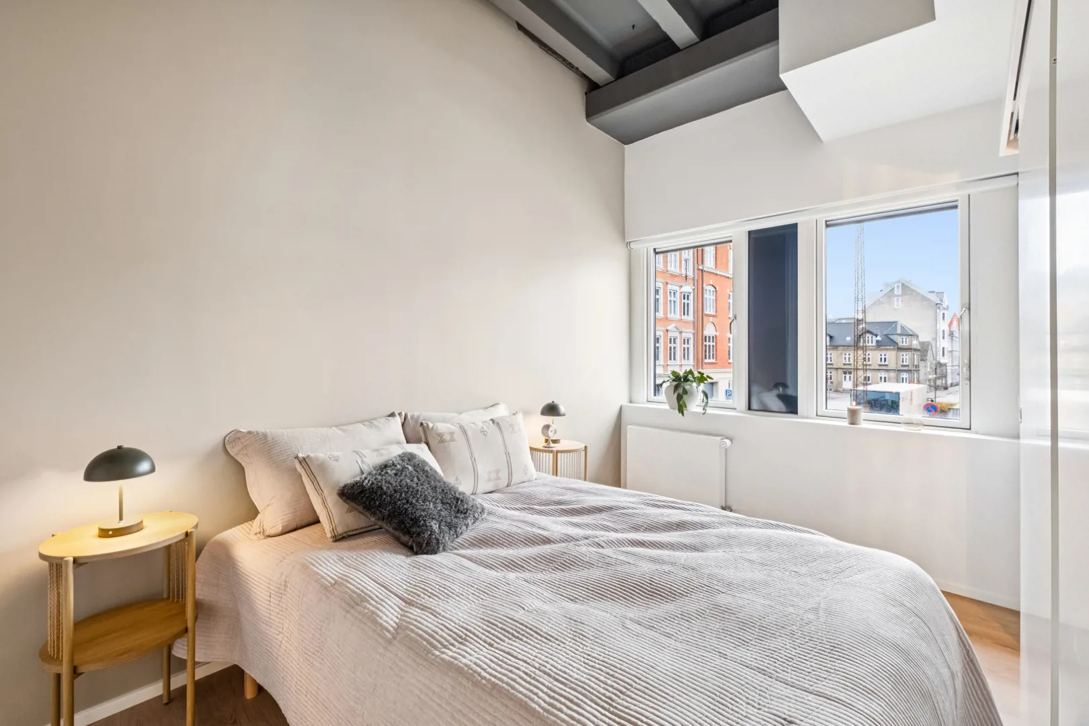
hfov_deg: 100.4
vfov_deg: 77.3
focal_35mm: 15
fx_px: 454
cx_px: 544
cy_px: 363
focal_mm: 10
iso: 800
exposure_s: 1/1.25
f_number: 8
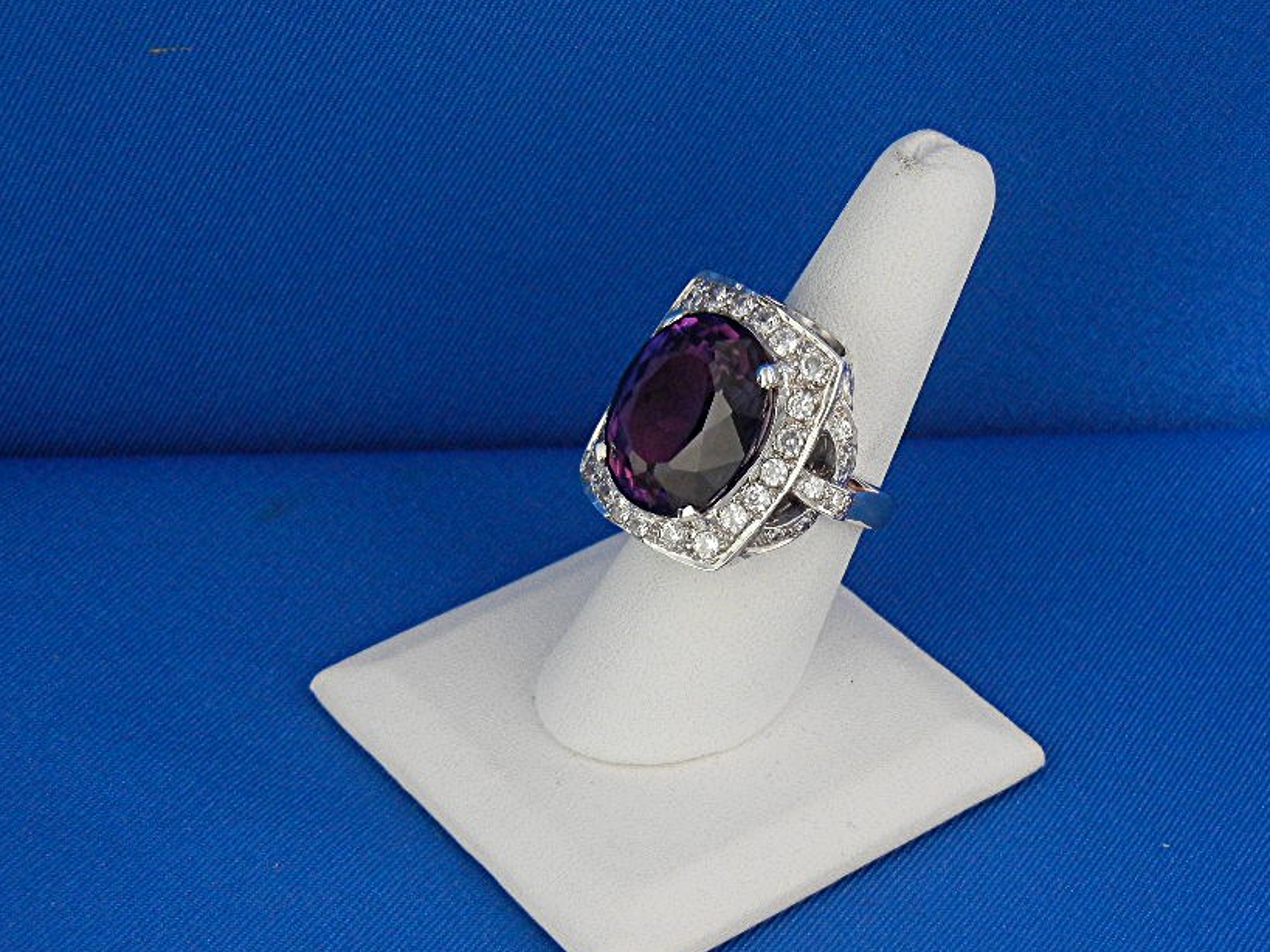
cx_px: 754
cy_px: 572
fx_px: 3118
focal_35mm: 85
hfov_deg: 23.0
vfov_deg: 17.3
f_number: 4.1
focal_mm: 12.2
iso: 400
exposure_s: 1/28
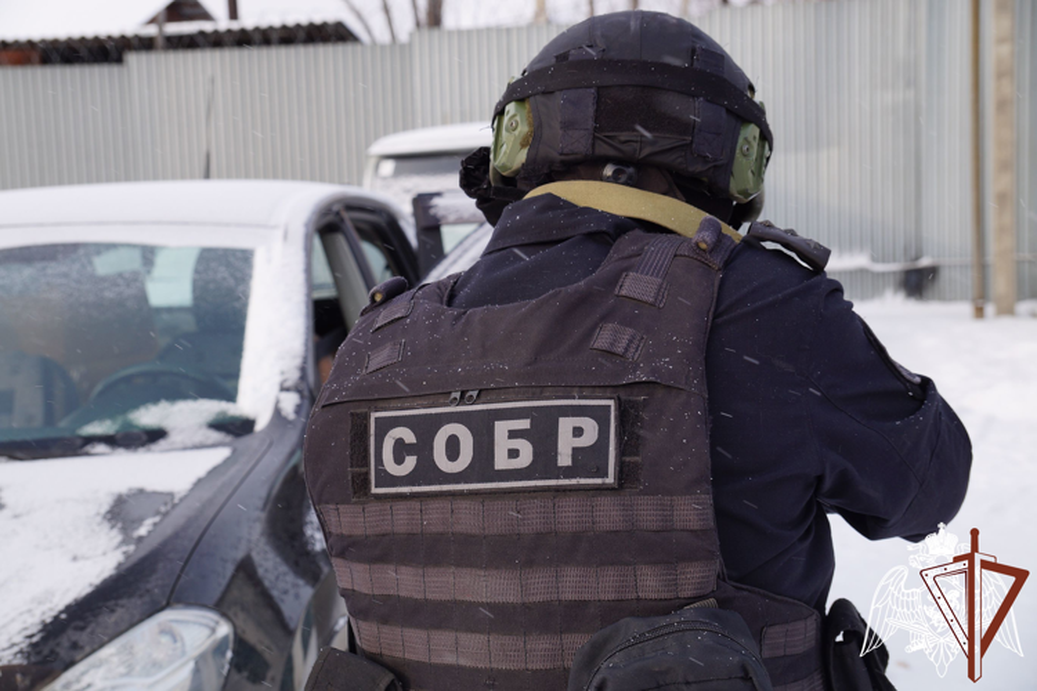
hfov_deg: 29.9
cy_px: 346
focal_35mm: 68
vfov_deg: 20.2
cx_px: 518
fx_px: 1944
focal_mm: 45
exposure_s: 1/125
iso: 100
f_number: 7.1
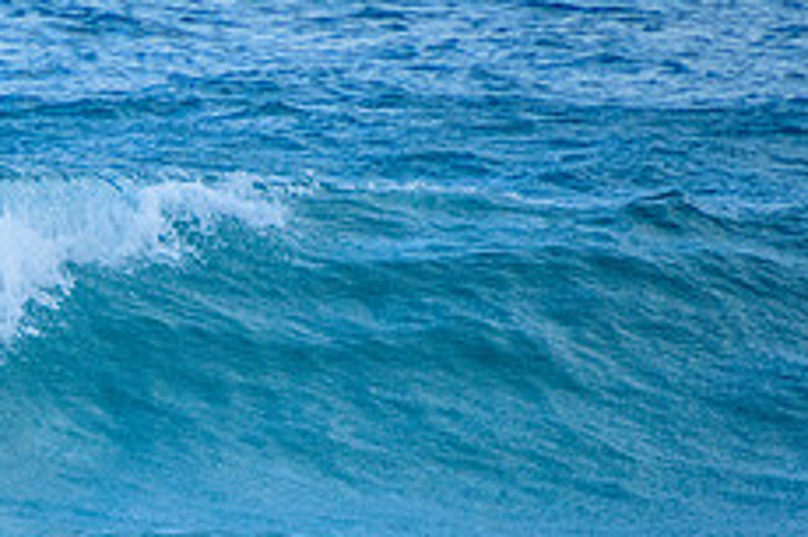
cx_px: -58
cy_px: 505
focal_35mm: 1238
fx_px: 27765
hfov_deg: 1.7
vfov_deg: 1.1
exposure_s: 1/1250
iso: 720
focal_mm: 400
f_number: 5.6
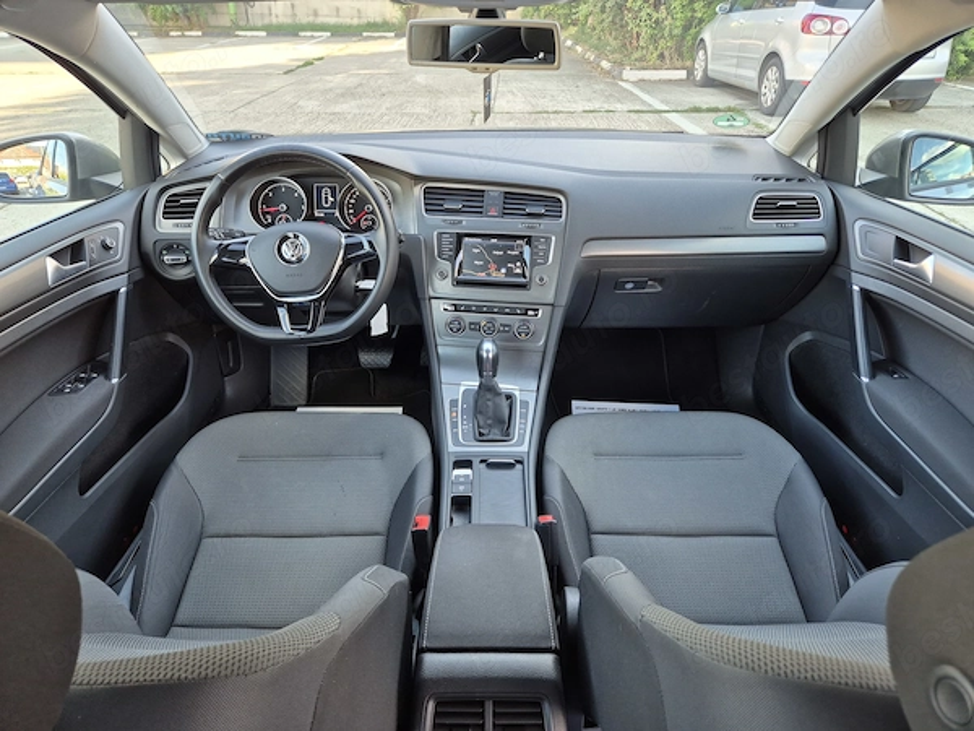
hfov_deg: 73.9
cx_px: 487
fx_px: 647
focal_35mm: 23
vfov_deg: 58.9
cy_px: 366
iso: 125
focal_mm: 5.4
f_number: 1.8
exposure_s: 1/180
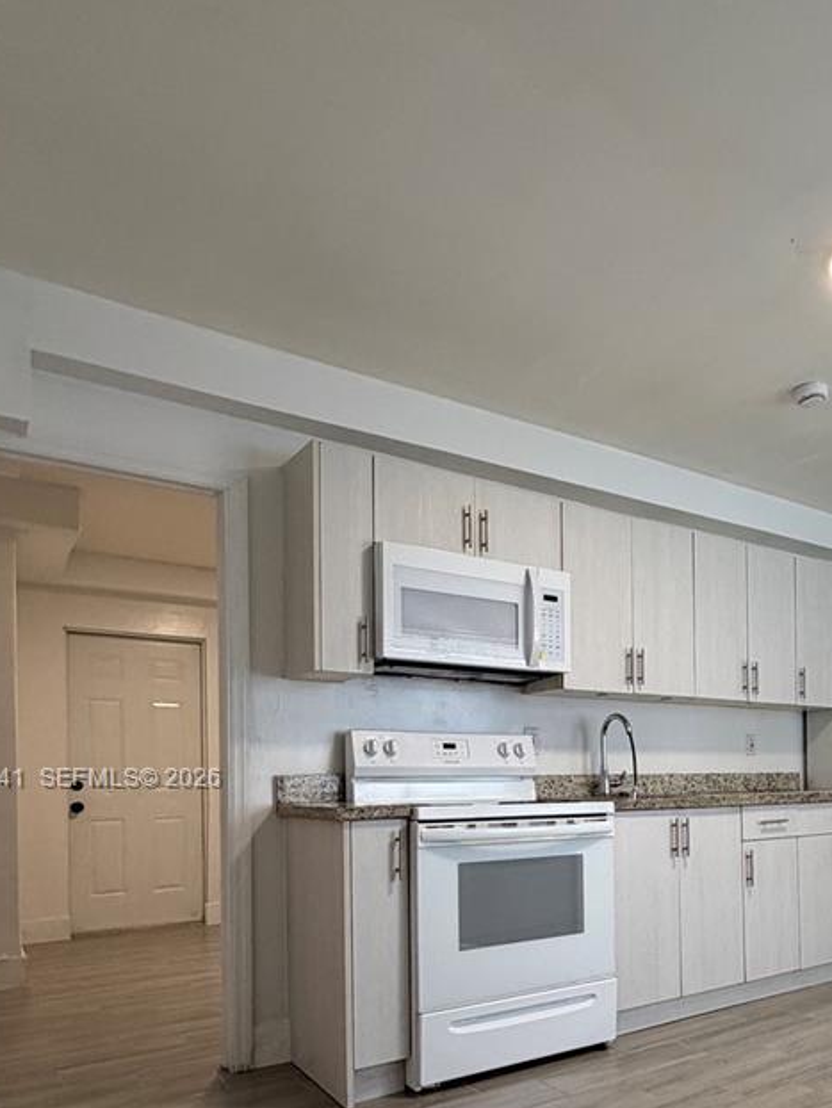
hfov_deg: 47.8
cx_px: 693
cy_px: 780
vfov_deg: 62.8
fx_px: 865
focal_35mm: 27
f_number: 2.2
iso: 200
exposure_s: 1/60
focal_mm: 2.22
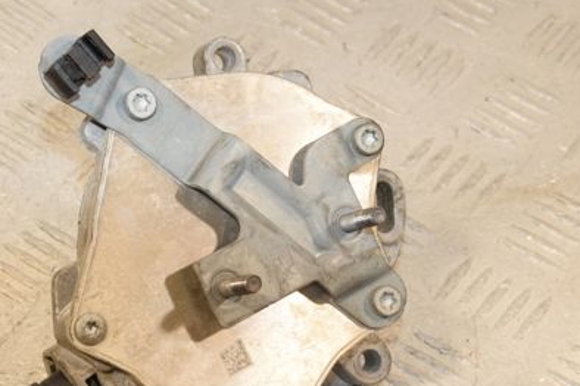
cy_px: 262
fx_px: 1883
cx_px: 188
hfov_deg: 17.5
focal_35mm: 117
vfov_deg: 11.7
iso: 1600
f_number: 10
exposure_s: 1/200
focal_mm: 48
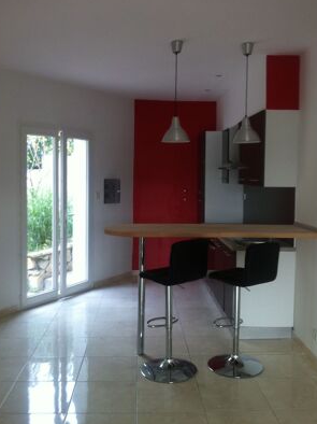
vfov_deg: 49.0
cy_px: 199
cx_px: 156
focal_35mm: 38
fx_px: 464
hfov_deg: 37.7
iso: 80
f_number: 2.8
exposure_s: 1/17
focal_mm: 3.85
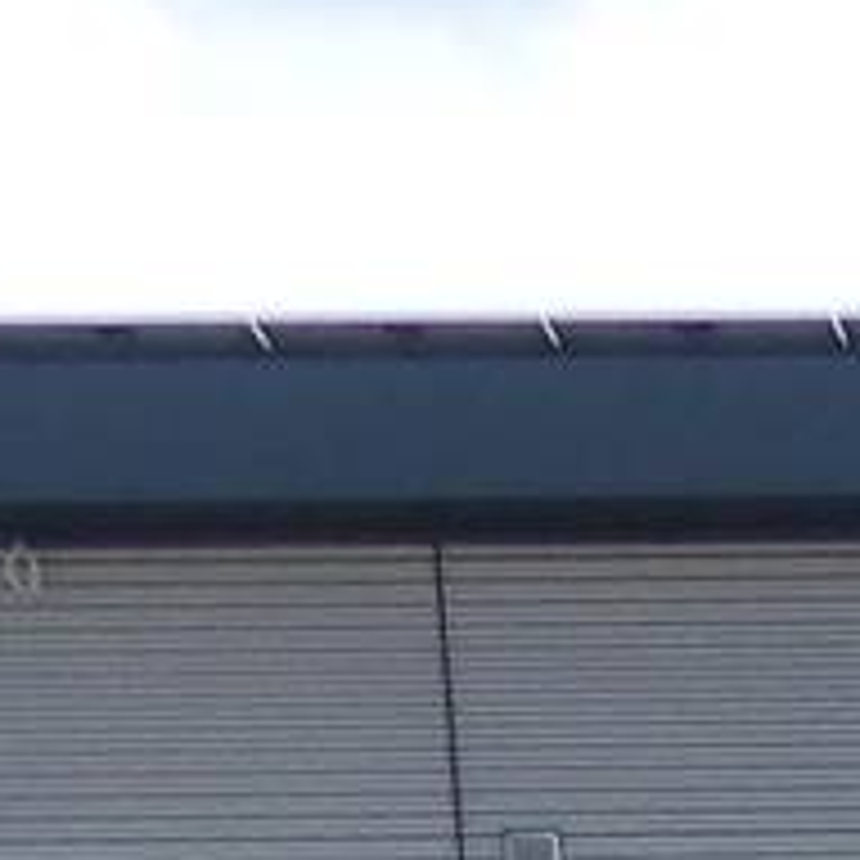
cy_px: 3215
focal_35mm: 222
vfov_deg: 6.6
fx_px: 6240
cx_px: 2594
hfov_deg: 7.0
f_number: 4
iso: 100
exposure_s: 1/640
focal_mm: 4.5
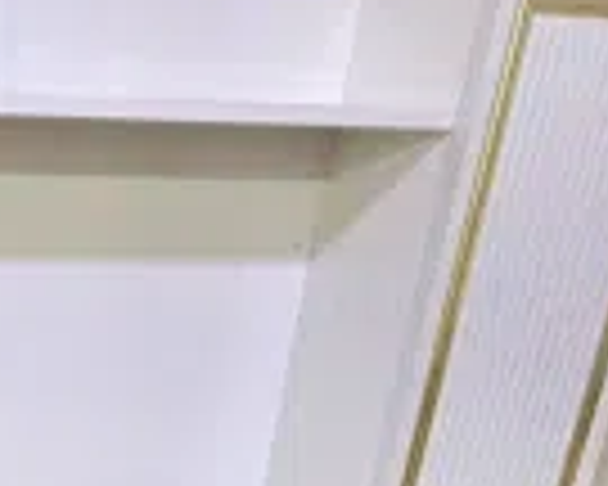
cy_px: 621
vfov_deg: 21.4
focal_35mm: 65
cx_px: -270
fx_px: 1170
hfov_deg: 23.9
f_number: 2.2
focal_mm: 2.22
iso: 400
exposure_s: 1/50
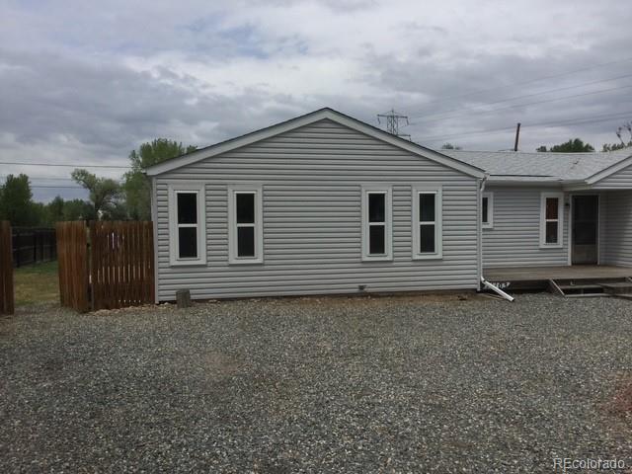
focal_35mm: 31
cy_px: 237
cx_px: 316
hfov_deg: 58.4
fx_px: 566
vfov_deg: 45.4
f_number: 2.4
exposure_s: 1/2717
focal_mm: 3.3
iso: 25
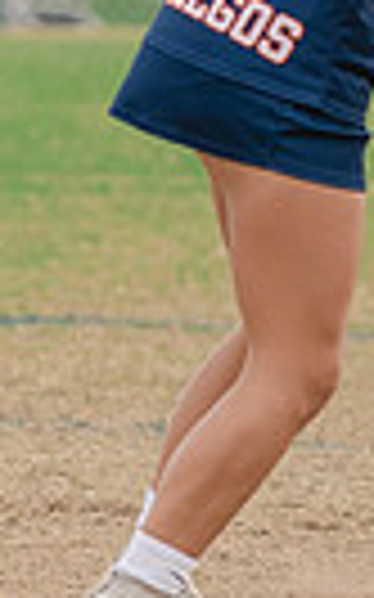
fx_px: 24048
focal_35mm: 1473
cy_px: 77
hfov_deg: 0.9
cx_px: 694
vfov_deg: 1.4
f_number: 3
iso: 250
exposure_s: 1/1250
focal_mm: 155
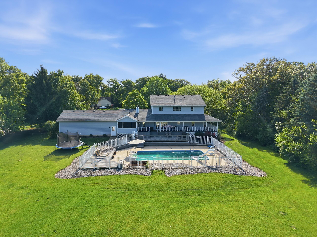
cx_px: 158
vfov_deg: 56.8
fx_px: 220
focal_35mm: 24
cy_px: 118
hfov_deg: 71.6
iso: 400
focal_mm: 8.7
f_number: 1.8
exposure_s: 1/3000
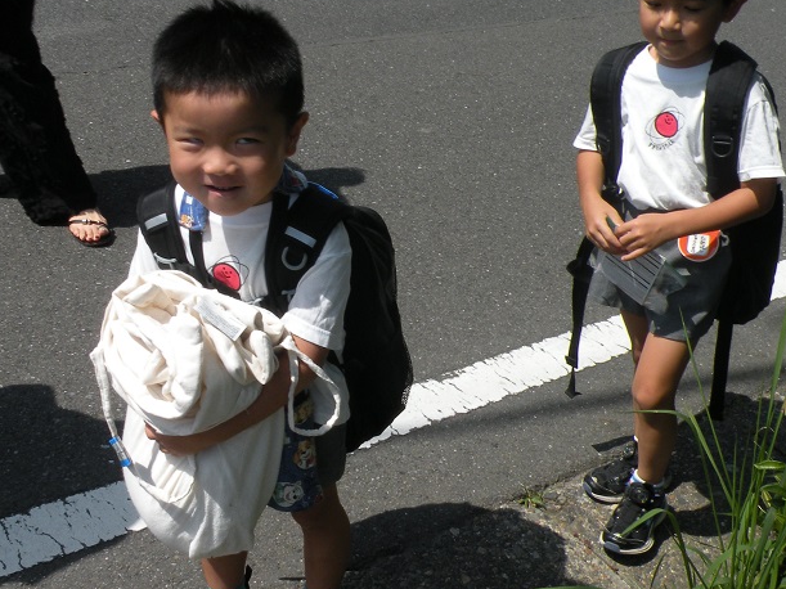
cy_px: 278
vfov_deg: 27.0
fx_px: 1226
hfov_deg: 35.5
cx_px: 396
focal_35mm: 54
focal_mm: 5.8
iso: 64
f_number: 7.1
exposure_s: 1/227
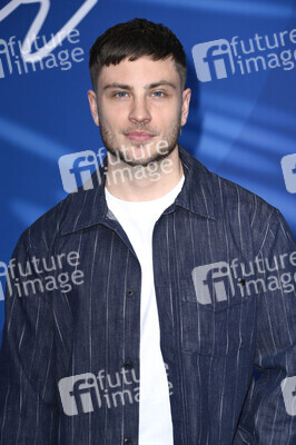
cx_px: 148
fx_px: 1791
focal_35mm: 145
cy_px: 222
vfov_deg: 14.2
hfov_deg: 9.4
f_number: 6.3
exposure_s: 1/250
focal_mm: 145
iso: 640
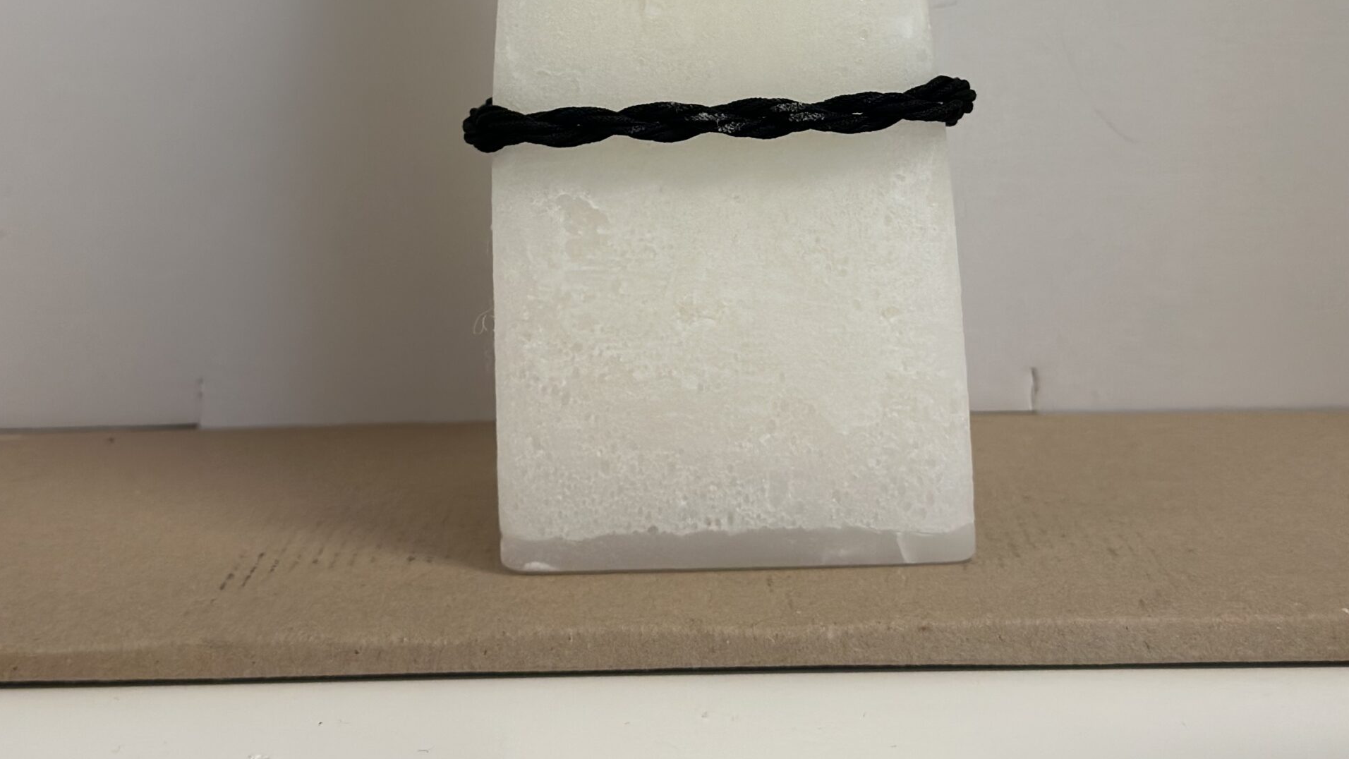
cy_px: -120
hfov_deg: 30.1
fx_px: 2504
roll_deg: +0.9
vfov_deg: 16.6
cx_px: 673
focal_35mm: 70
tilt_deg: -0.4
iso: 100
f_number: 1.78
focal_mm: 6.86
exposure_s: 1/100
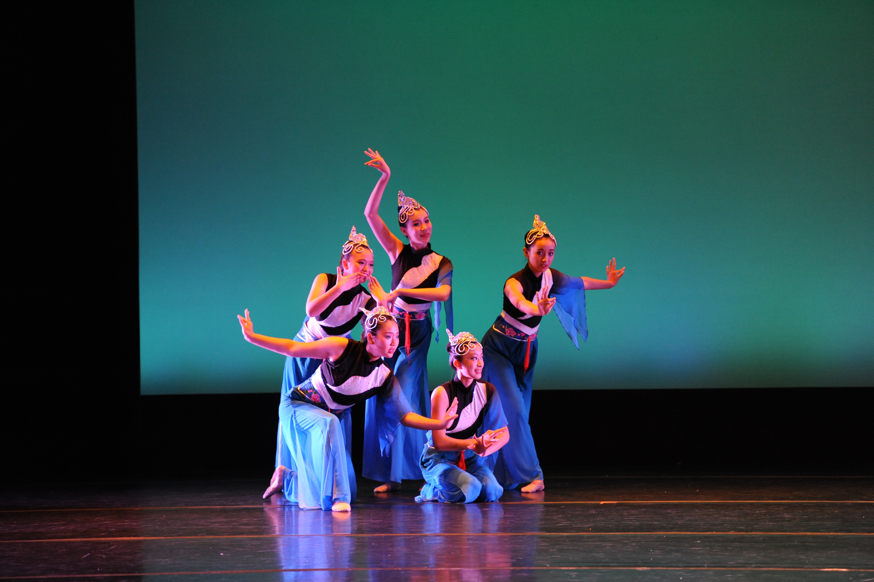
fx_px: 4488
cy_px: 291
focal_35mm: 185
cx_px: 437
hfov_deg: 11.1
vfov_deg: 7.4
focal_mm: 185
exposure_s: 1/320
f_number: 2.8
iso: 2500
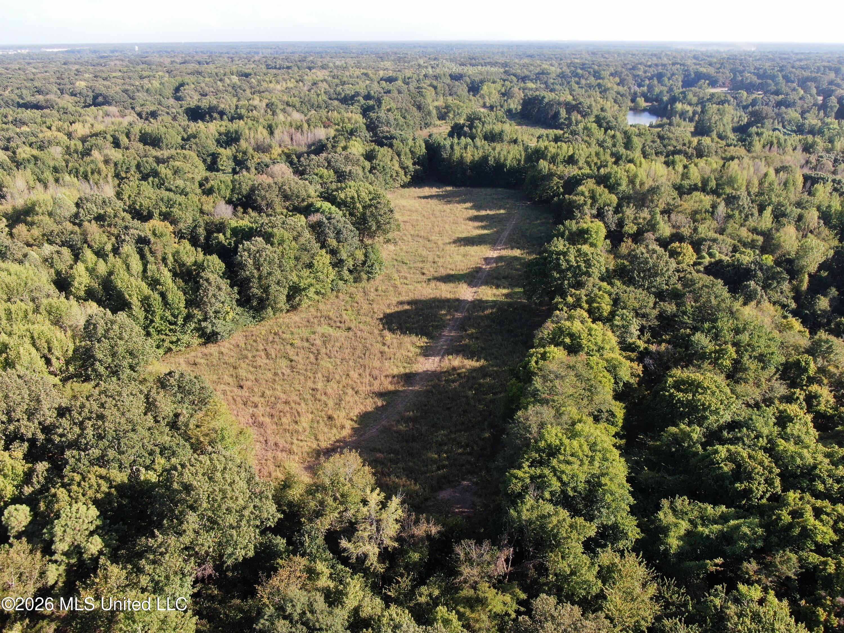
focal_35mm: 24
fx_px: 585
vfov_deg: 56.8
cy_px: 316
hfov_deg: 71.6
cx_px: 422
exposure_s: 1/400
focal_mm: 4.39
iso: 100
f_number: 2.8
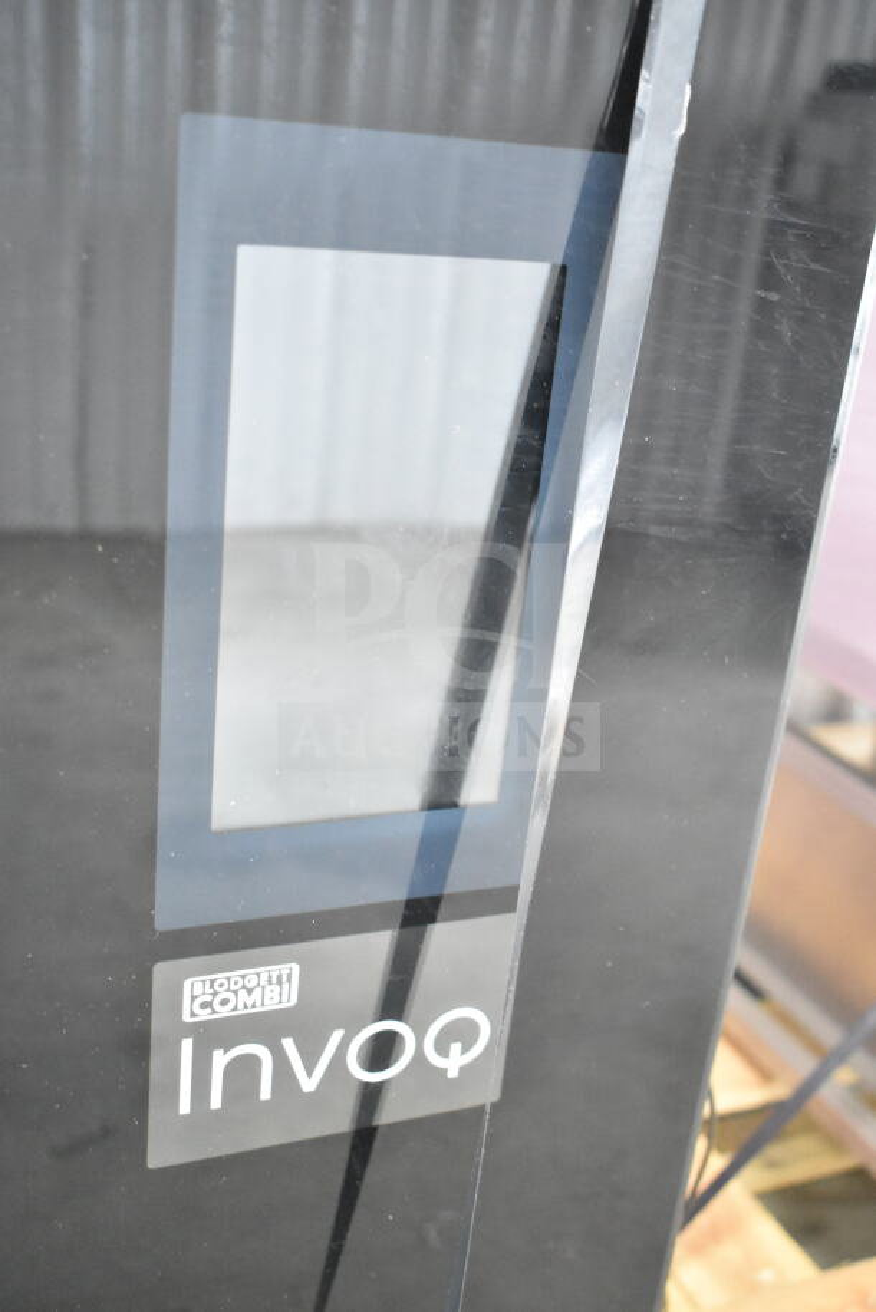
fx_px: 1422
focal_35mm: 39
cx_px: 438
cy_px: 656
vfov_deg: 49.5
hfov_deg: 34.2
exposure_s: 1/40
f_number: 4
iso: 7200
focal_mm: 26
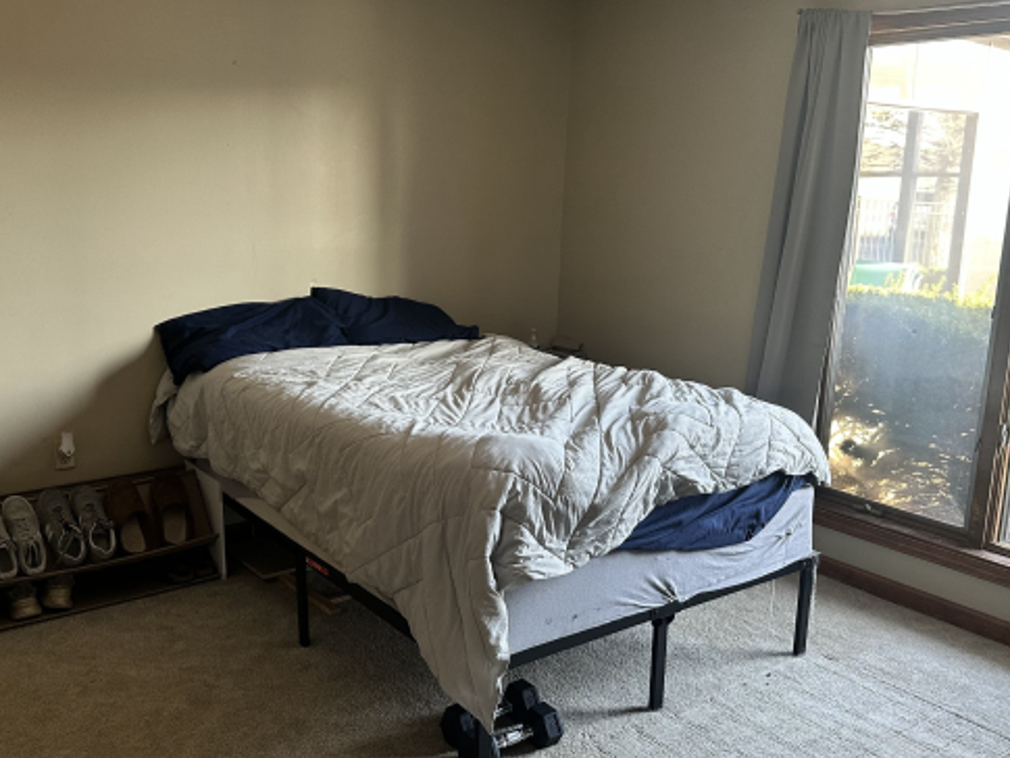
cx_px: 474
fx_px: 963
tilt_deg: -12.7
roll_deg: -1.1
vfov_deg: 43.0
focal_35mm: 33
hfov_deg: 55.3
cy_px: 385
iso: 250
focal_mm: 6.86
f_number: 1.78
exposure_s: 1/77
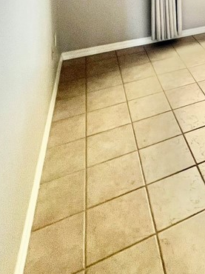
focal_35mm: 36
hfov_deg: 32.7
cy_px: -64
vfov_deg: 37.2
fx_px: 285
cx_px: 246
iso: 250
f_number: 1.8
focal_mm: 1.57
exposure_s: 1/120
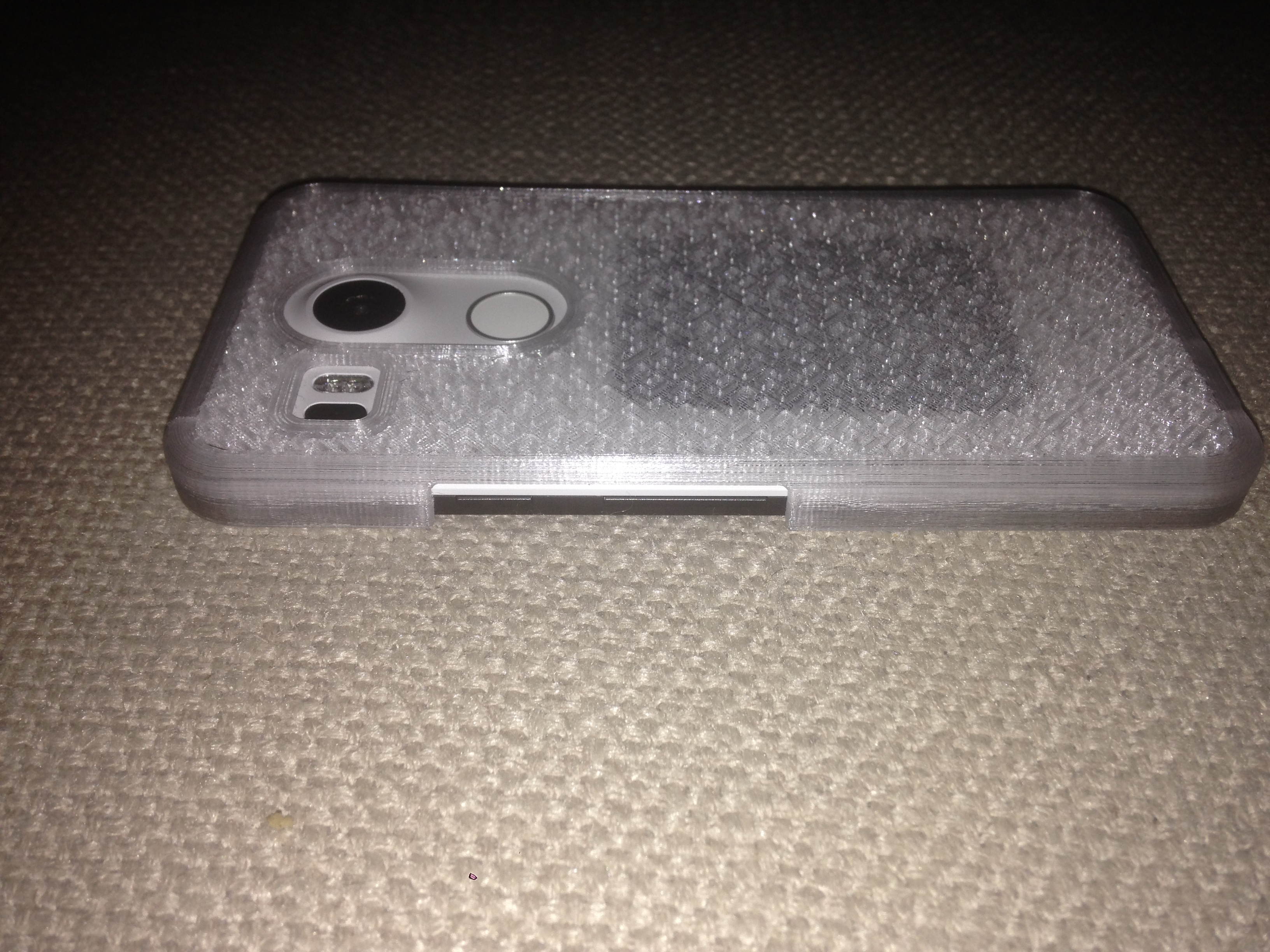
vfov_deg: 42.9
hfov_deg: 55.4
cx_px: 635
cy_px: 476
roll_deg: -0.8
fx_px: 1211
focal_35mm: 33
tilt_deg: -40.2
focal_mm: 4.12
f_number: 2.4
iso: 50
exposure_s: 1/120
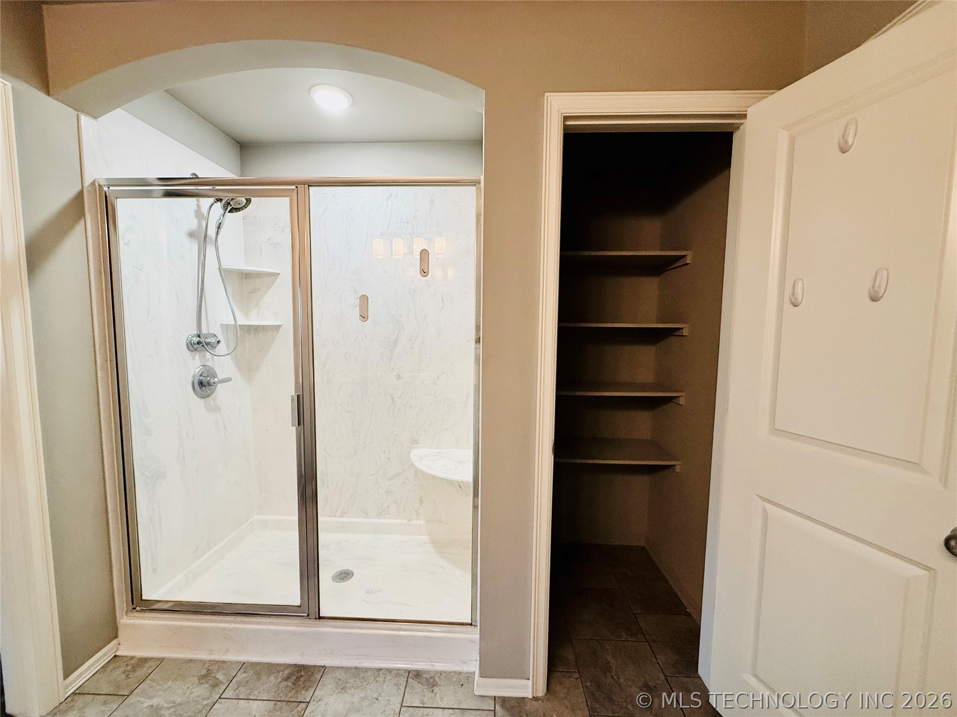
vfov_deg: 85.7
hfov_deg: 102.1
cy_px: 358
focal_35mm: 14
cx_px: 478
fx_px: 387
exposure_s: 1/120
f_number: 2.2
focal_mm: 2.22
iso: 320
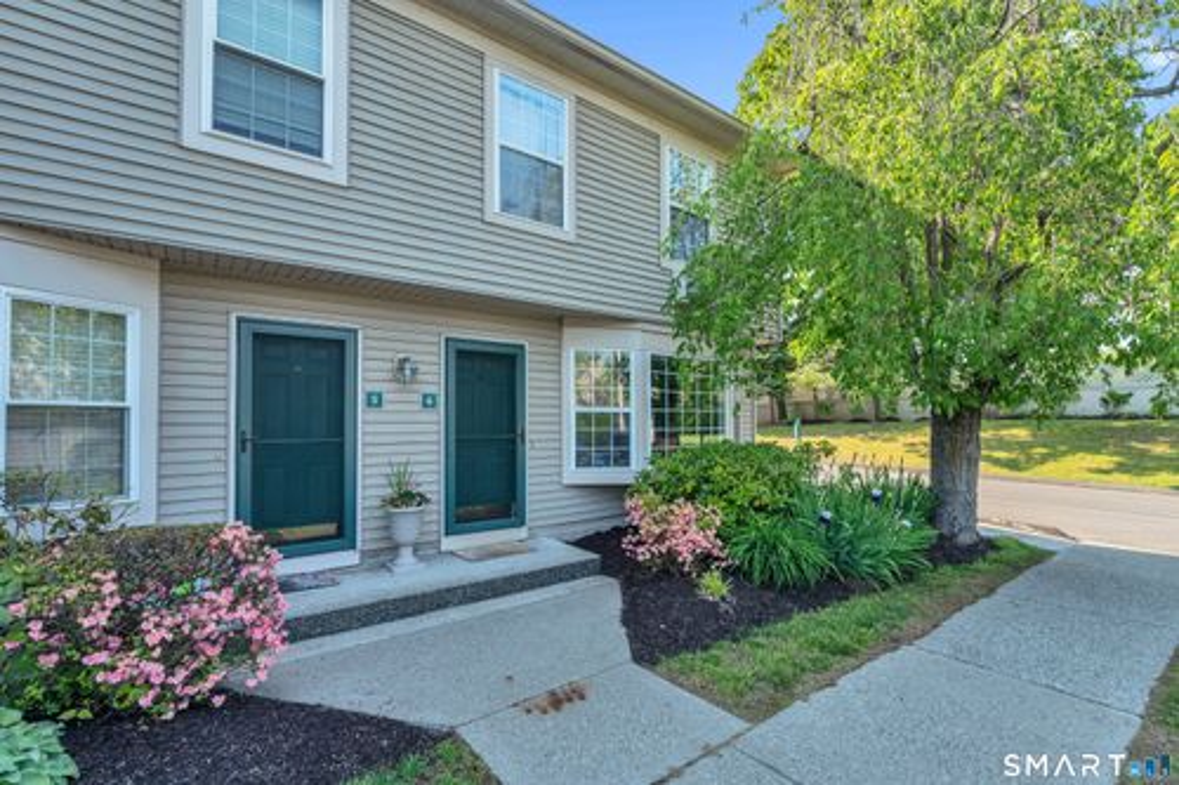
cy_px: 392
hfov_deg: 96.8
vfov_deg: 73.7
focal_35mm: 16
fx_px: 524
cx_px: 590
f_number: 8
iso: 400
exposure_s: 1/60
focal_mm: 16
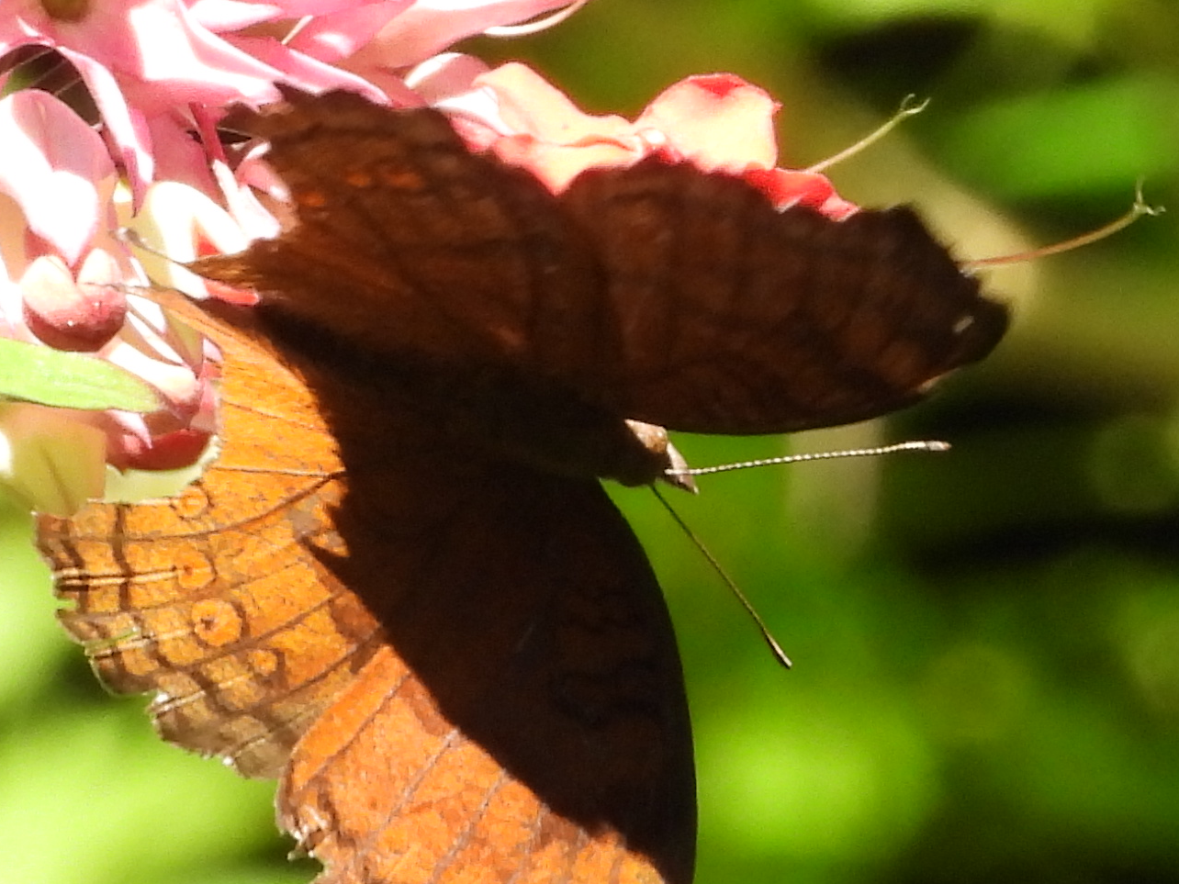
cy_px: 315
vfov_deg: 0.6
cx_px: 971
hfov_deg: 0.9
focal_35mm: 2332
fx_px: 79427
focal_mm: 117
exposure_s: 1/200
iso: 400
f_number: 8
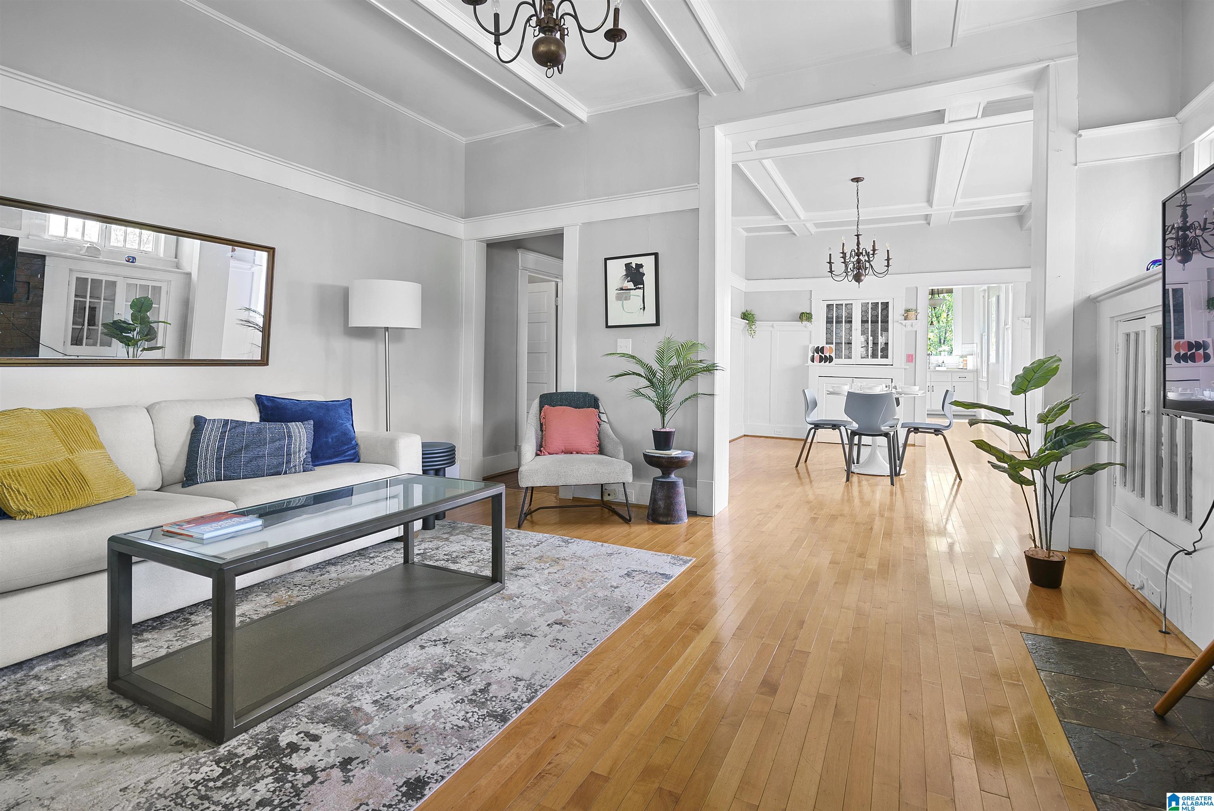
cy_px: 406
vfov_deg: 73.8
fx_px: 540
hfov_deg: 96.7
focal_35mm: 16
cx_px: 607
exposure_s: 1.3
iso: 160
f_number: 8
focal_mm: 16
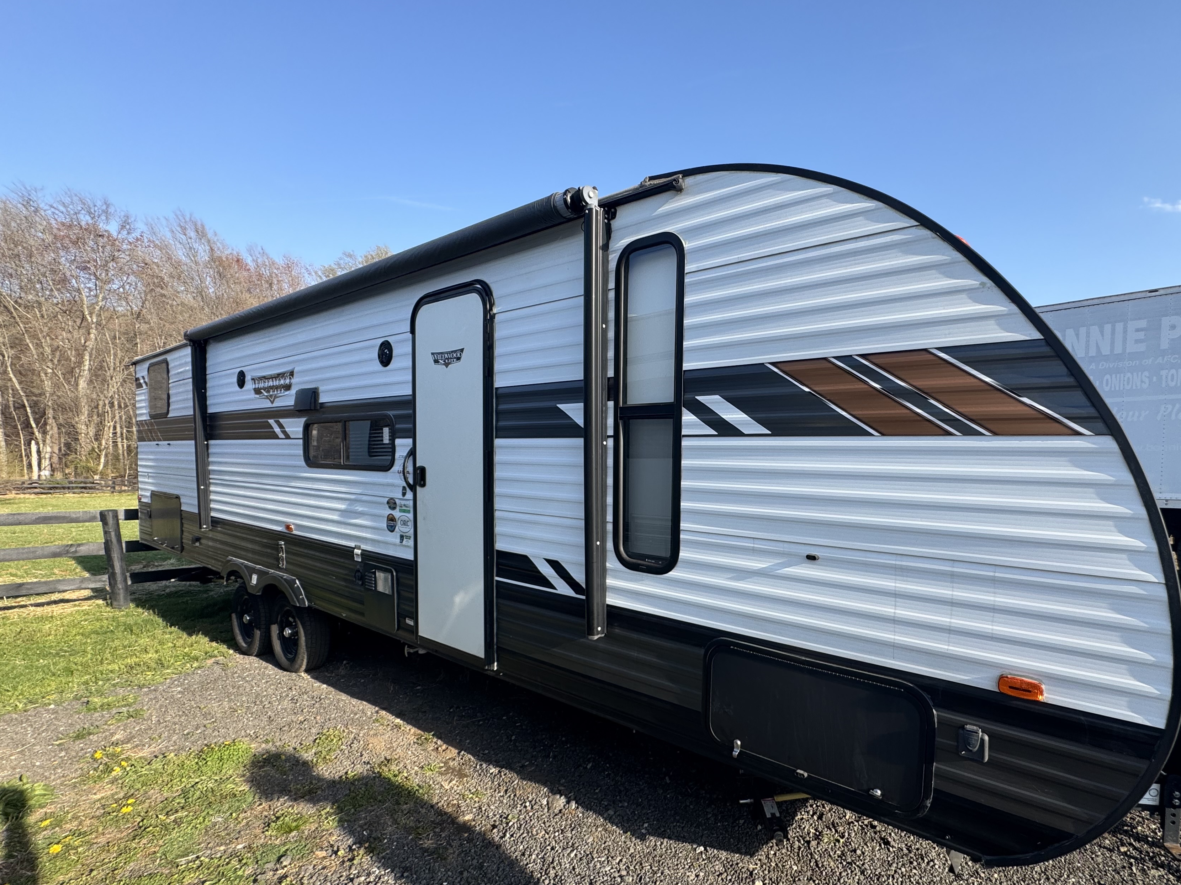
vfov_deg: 74.3
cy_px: 504
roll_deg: -0.5
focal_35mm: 17
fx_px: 580
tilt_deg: -5.5
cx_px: 703
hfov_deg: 90.0
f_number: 2.2
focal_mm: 2.22
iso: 40
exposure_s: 1/779
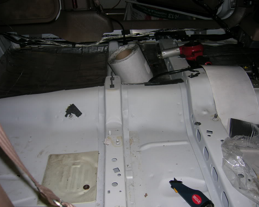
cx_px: 129
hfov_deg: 50.3
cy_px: 104
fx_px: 276
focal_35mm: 36
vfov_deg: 41.1
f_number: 2.9
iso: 50
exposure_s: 1/60.1
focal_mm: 5.7
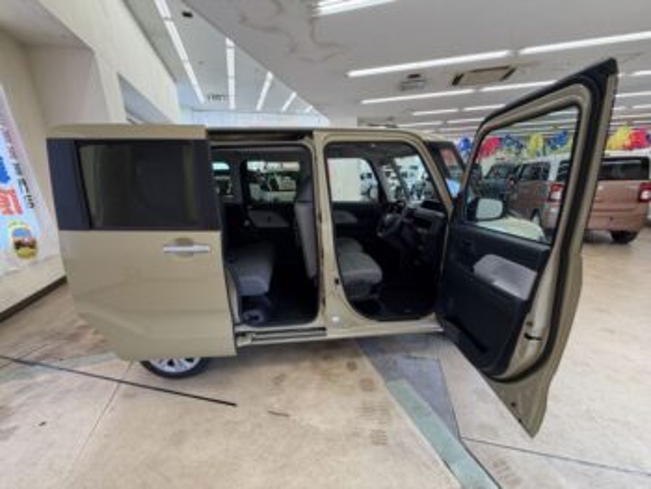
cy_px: 244
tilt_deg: -14.8
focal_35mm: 14
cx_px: 326
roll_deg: +2.3
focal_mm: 2.22
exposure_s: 1/100
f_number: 2.2
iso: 125
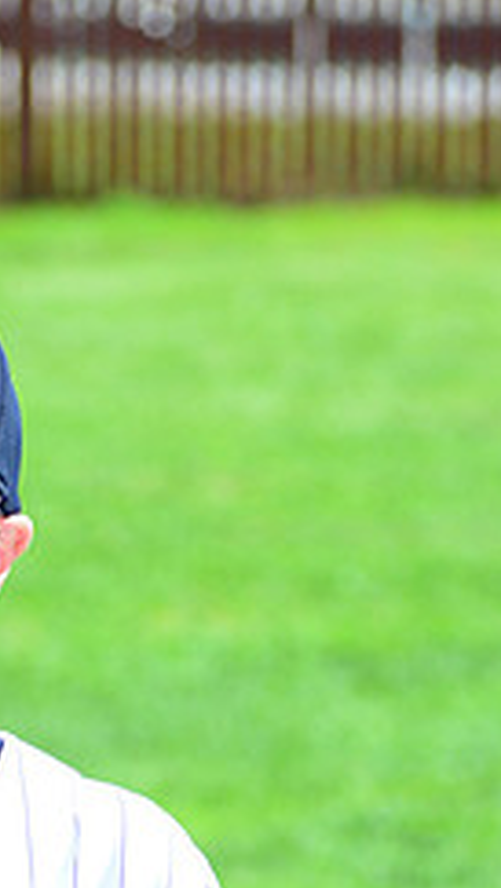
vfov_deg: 6.4
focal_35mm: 337
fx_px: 7945
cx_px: -119
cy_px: 1020
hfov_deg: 3.6
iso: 200
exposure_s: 1/200
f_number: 8
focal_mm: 135
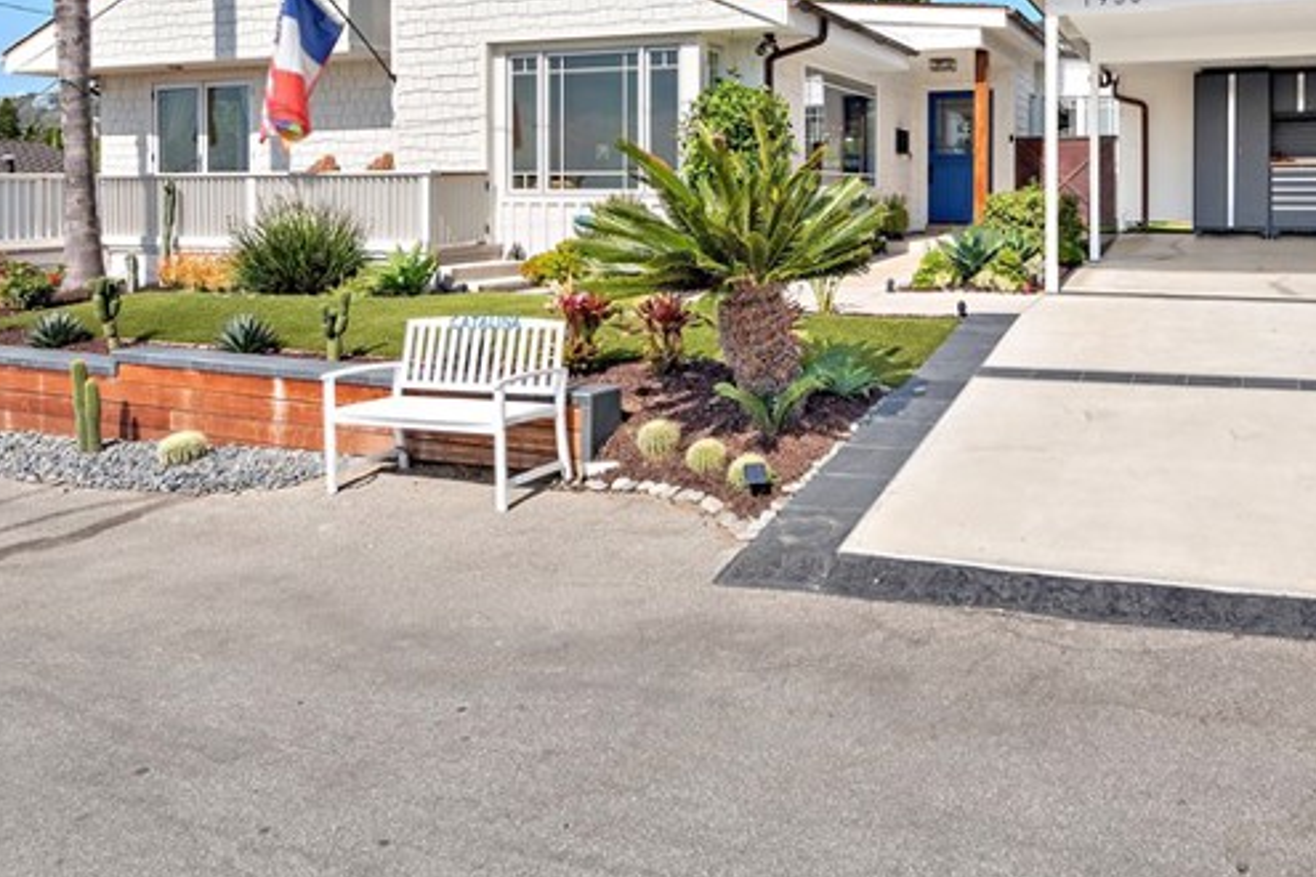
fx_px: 1133
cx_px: 808
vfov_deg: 40.9
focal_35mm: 31
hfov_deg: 59.6
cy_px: 198
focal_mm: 15
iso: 125
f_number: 7.1
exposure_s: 1/4000
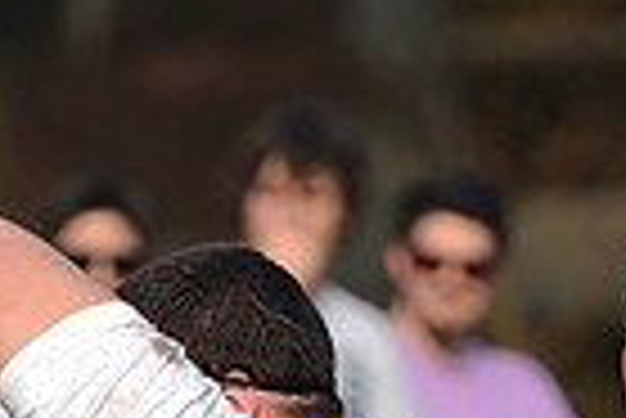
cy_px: 780
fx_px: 19617
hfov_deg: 1.8
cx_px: 252
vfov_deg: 1.2
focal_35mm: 1127
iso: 320
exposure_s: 1/1600
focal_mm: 270
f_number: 4
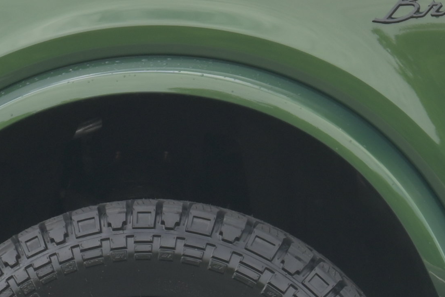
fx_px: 8016
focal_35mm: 649
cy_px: 104
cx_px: 141
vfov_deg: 2.1
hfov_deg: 3.2
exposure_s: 1/15
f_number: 13
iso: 100
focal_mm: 85
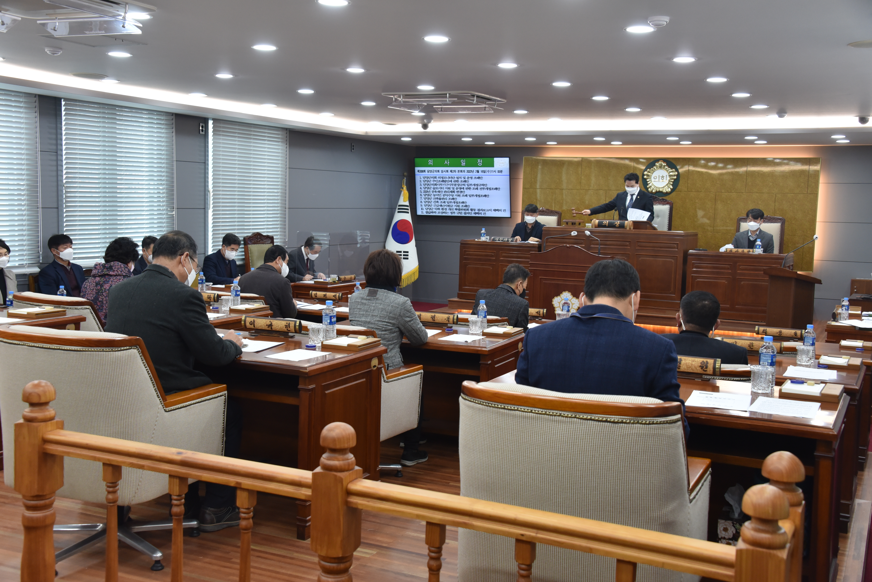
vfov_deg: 33.4
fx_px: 969
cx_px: 436
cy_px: 291
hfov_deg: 48.4
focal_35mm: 40
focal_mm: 40
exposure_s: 1/125
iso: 1600
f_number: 6.3
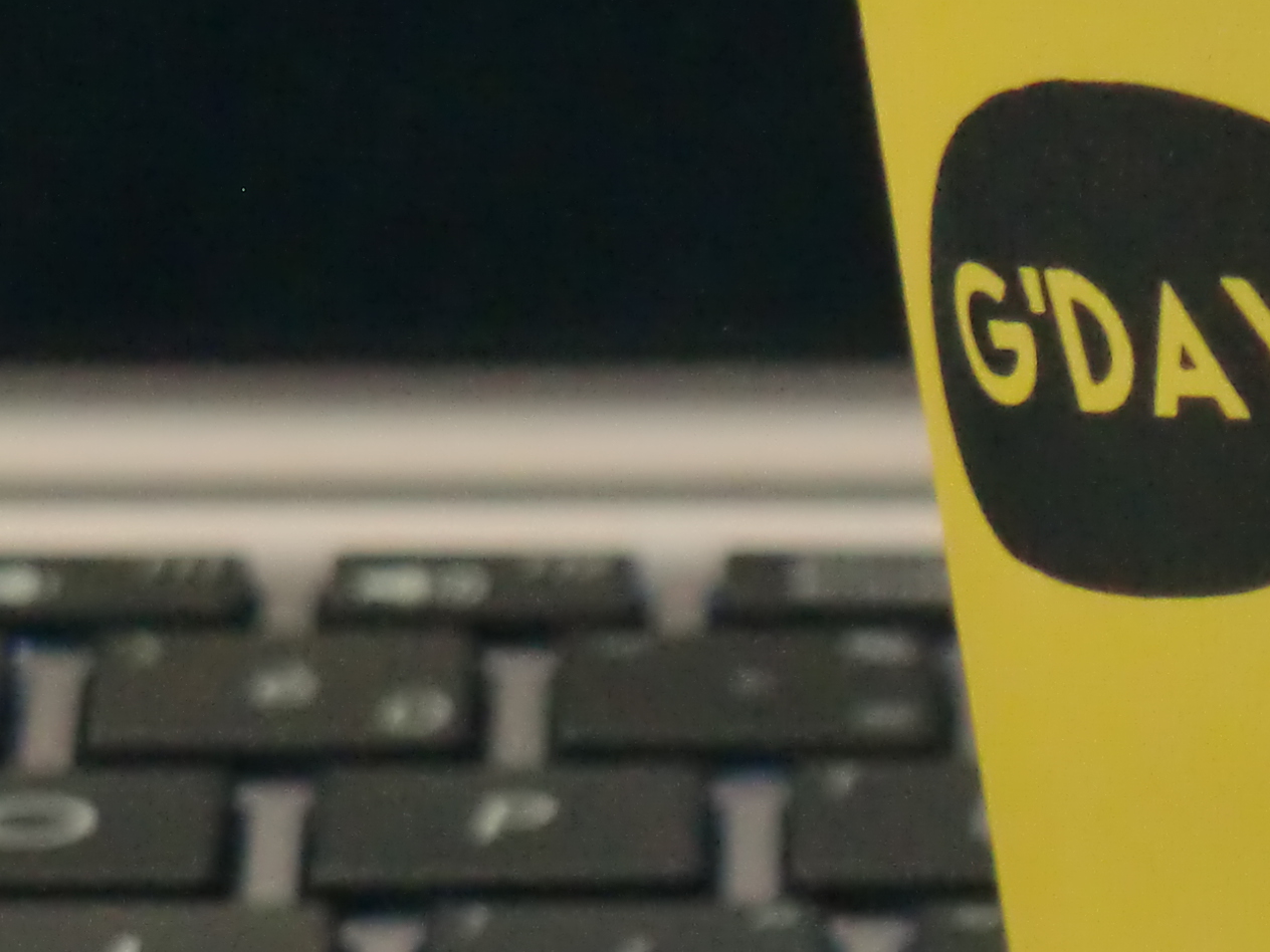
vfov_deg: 3.2
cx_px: 1399
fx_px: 16840
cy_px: 619
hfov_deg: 4.3
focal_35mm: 459
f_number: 4.6
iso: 400
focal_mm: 25.9
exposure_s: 1/80
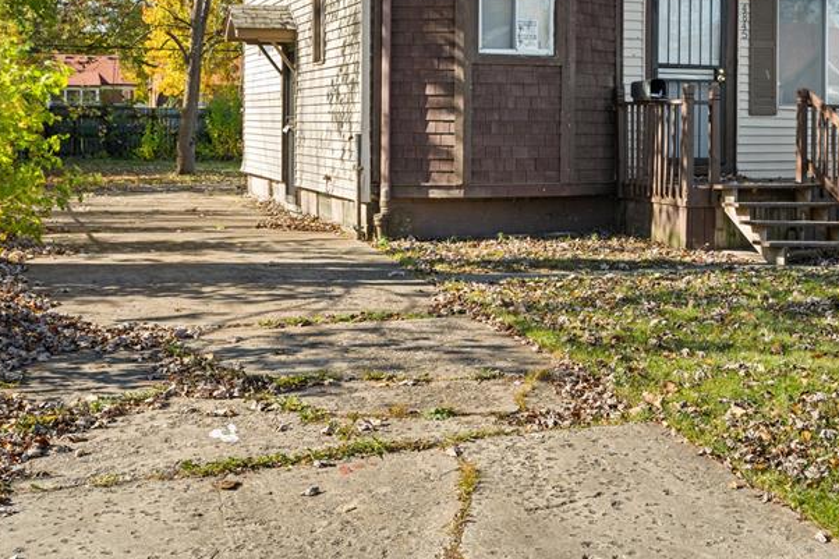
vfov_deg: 26.0
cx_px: 615
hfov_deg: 38.0
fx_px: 1188
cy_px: 120
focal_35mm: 51
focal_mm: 30
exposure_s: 1/125
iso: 400
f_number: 8
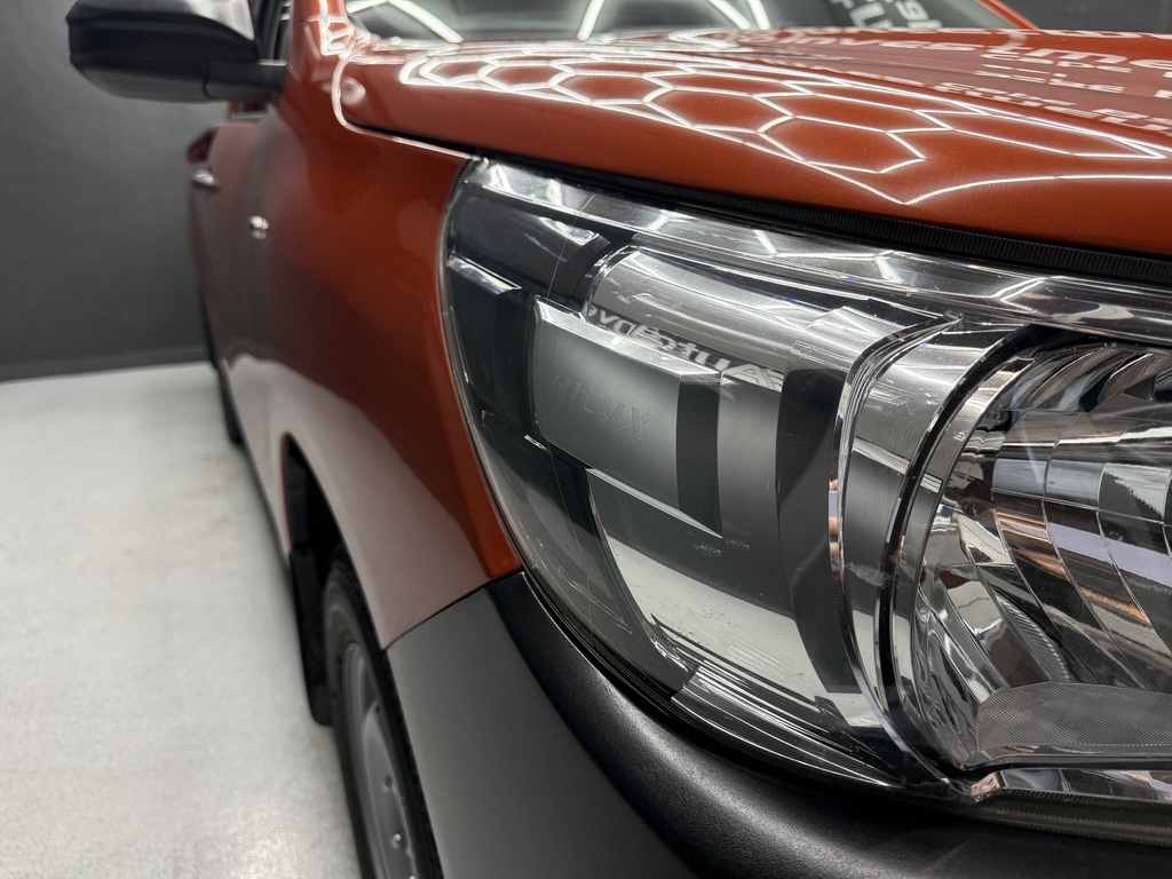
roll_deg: +2.0
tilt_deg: -15.5
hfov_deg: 71.6
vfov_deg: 56.8
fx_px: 813
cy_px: 440
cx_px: 586
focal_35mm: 24
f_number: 1.78
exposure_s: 1/100
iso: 200
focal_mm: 6.76
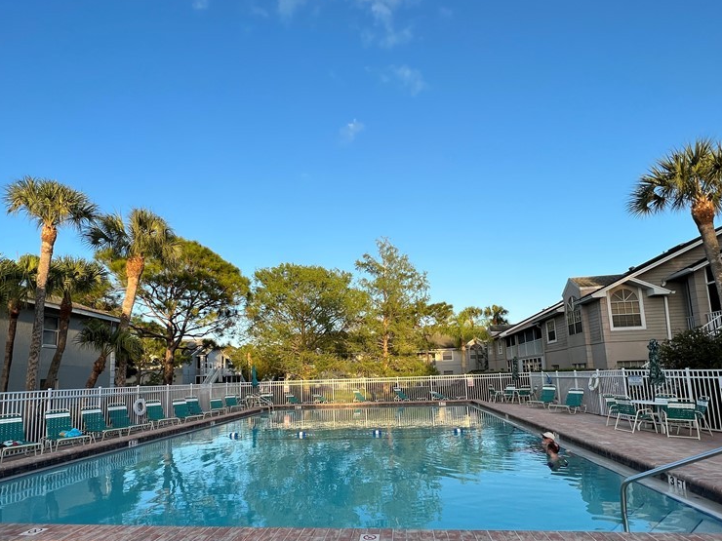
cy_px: 329
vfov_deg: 70.7
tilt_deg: +7.0
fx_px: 375
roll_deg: +1.9
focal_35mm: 18
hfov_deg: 87.7
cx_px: 348
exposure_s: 1/541
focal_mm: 1.57
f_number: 1.8
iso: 32
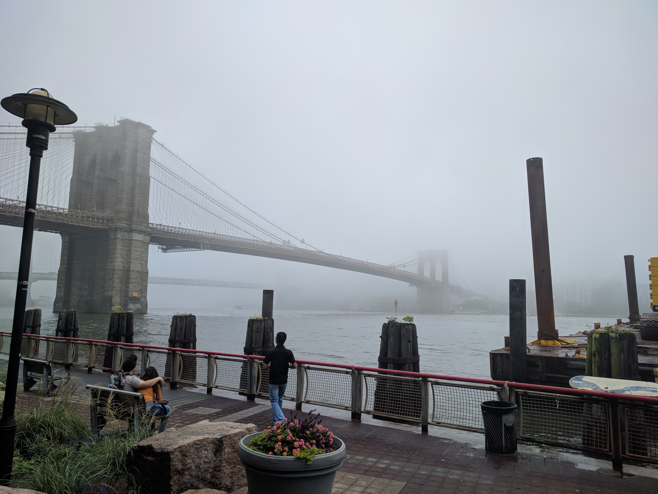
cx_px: 329
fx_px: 494
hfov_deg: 67.3
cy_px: 247
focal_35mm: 26
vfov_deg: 53.1
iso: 60
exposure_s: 1/587
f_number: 2
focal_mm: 4.67
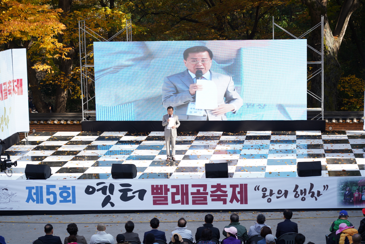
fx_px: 862
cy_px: 122
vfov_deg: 16.1
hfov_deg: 23.9
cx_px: 182
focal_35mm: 85
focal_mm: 85
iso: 100
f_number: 4.5
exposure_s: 1/200
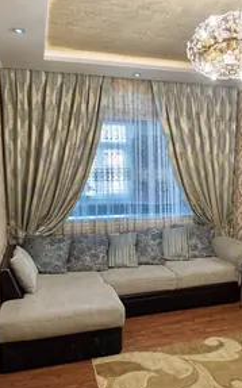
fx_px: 359
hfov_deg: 36.6
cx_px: 170
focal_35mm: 34
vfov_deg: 56.6
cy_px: 212
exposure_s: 1/100
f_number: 1.67
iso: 64
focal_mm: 6.62
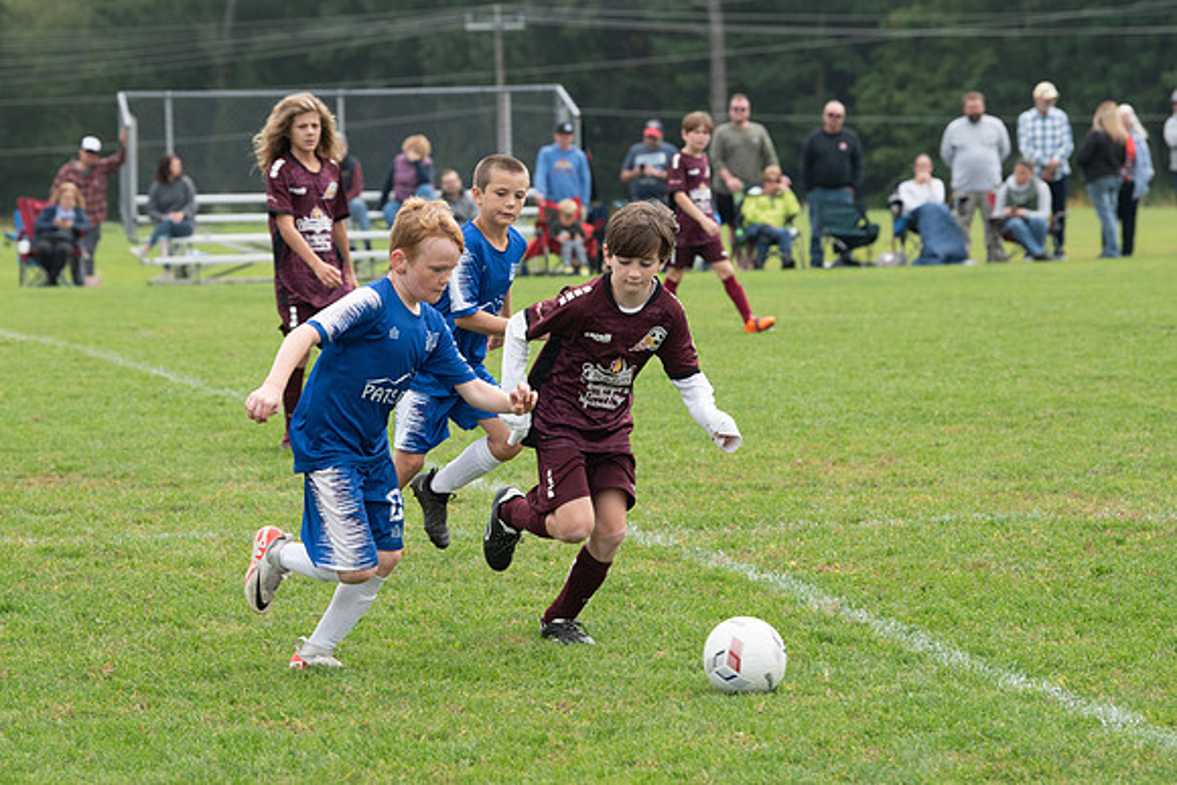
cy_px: 441
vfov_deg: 7.7
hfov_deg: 11.4
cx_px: 473
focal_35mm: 179
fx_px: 5869
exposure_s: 1/640
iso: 400
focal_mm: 150
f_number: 6.3
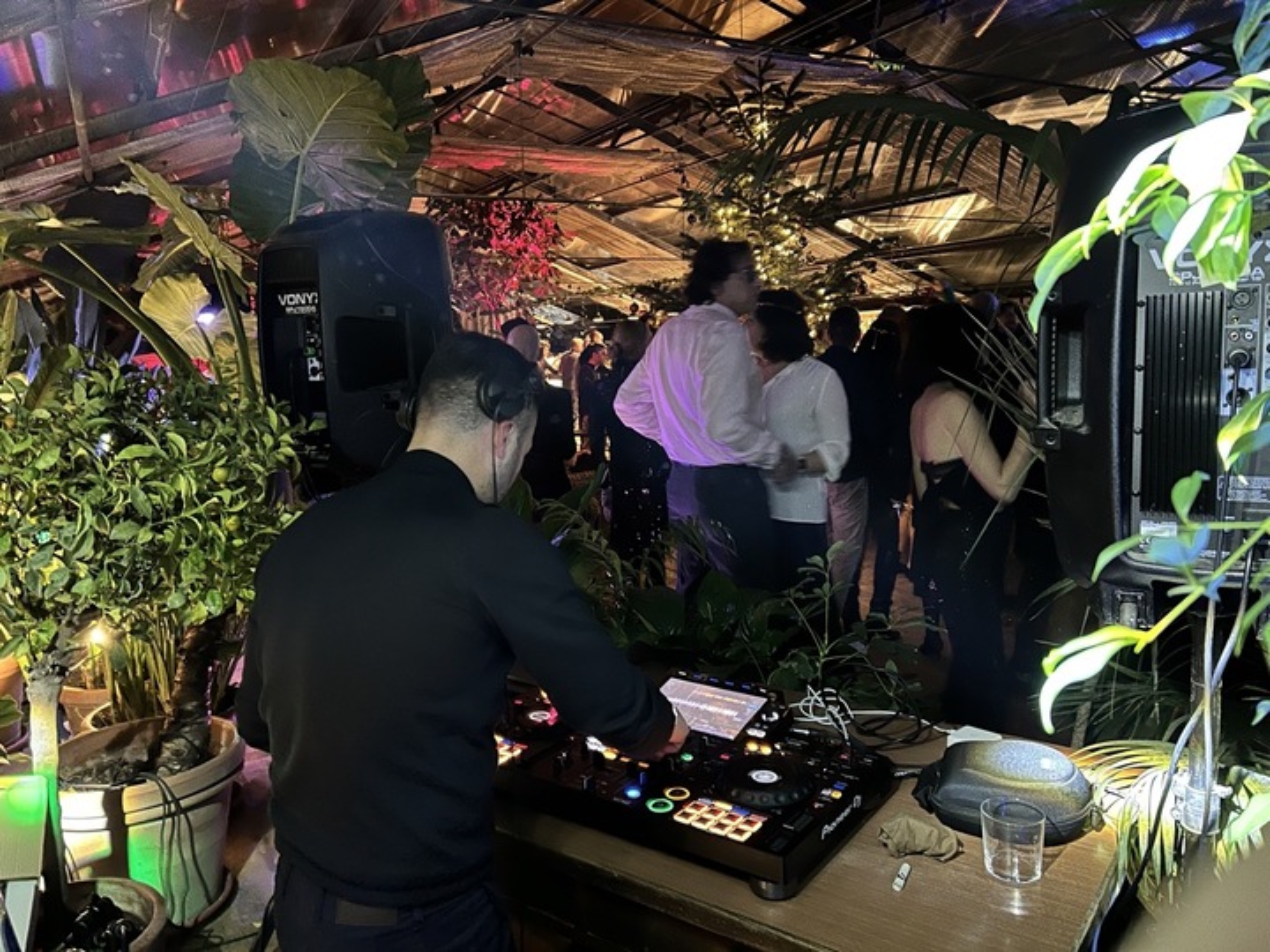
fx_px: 954
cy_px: 476
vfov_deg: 53.1
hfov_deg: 67.3
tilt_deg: -6.8
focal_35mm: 26
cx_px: 635
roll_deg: +3.0
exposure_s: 1/17
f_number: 1.5
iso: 800
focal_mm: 5.7
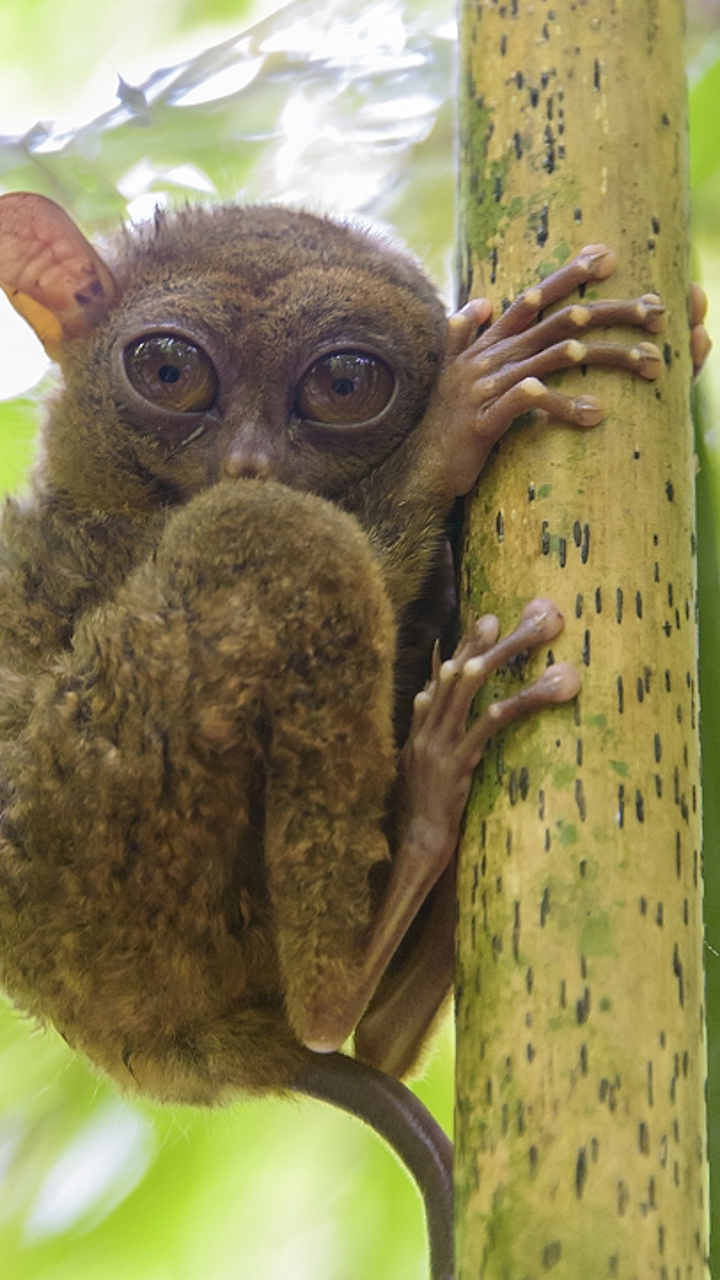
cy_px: 695
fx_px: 11814
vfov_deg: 6.2
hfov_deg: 3.5
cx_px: 286
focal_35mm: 348
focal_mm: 300
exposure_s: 1/40
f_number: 5.6
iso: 8000
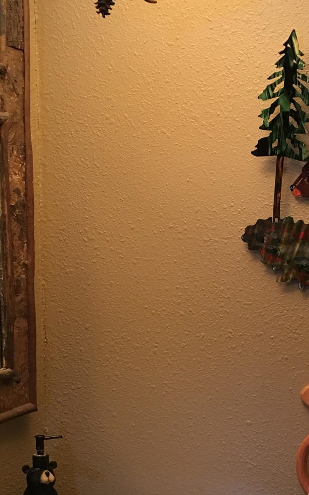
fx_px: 970
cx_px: 193
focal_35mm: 72
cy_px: 400
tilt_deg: -11.9
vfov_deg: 28.0
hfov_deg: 18.1
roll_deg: -0.8
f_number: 2.2
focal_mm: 4.15
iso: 50
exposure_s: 1/15
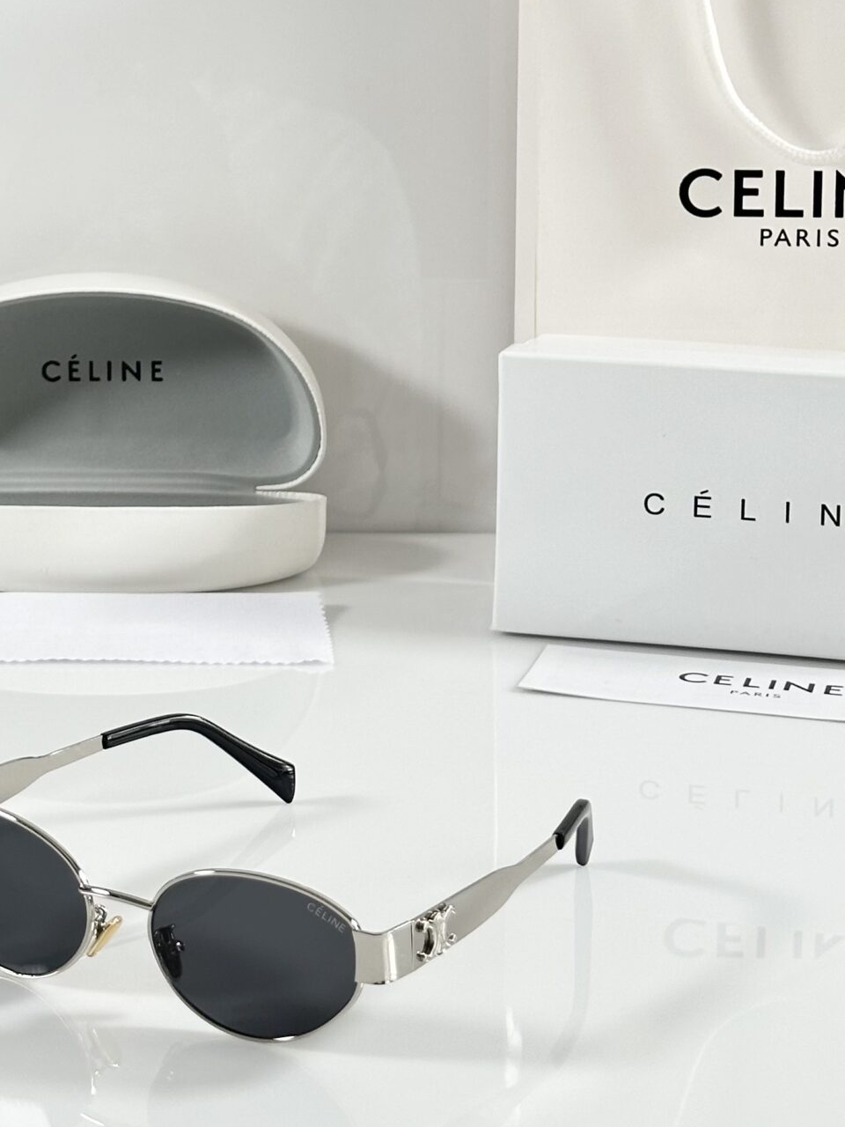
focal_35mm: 96
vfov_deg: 20.2
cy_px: 206
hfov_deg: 15.3
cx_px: 197
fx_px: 3125
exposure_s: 1/100
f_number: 1.78
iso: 80
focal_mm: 6.86
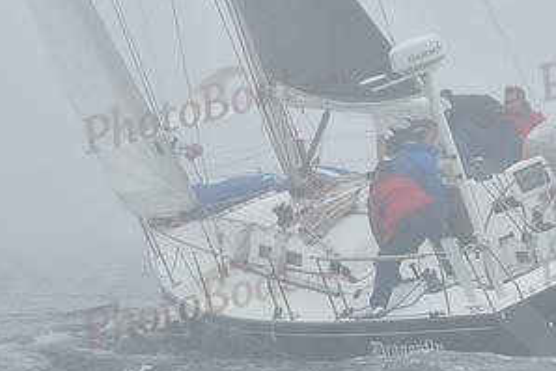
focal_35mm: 263
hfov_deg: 7.8
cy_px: 176
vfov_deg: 5.2
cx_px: 444
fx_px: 4064
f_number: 10
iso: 250
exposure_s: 1/800
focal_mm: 135
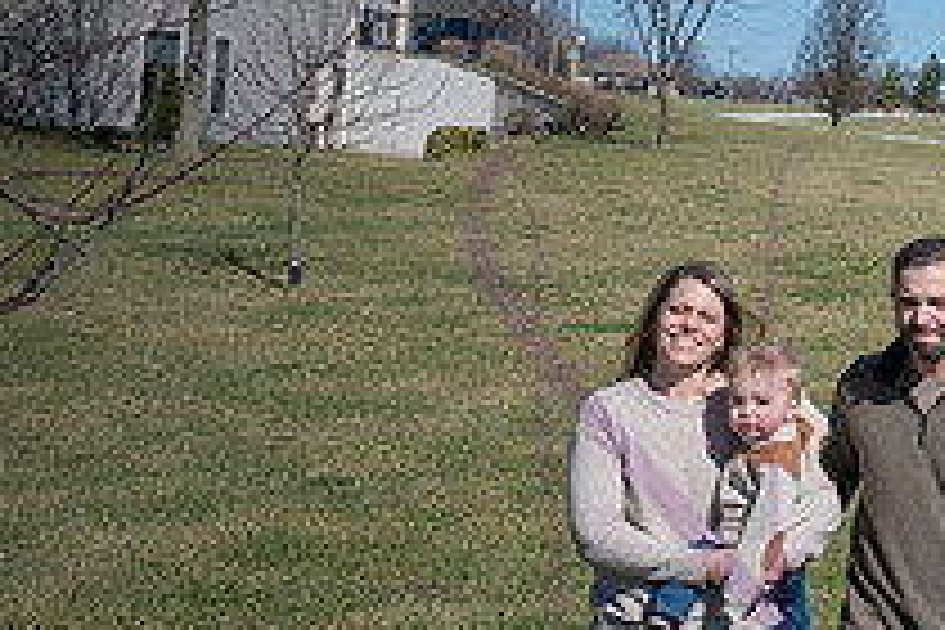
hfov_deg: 21.2
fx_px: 2284
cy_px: 218
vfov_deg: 15.7
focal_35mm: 87
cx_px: 1224
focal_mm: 31.5
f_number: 13
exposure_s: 1/640
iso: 400
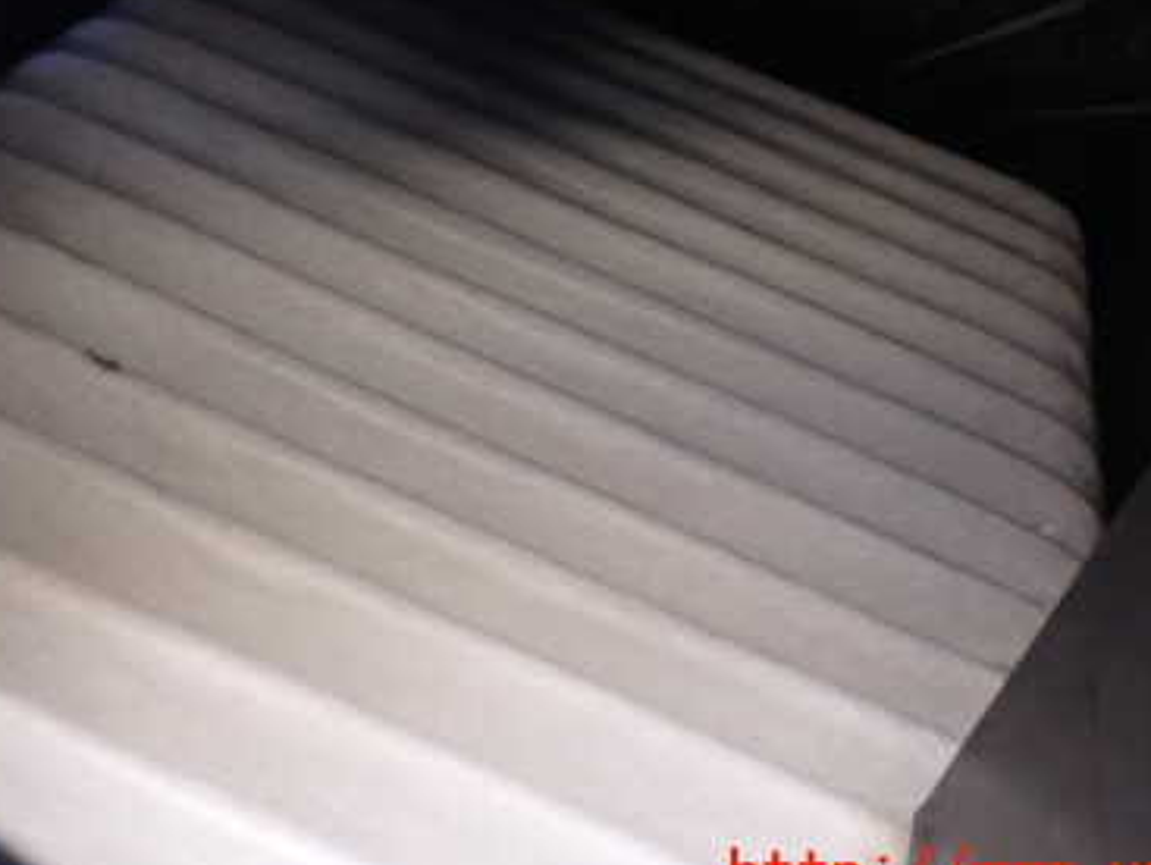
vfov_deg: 29.3
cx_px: 496
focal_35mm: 49
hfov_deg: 38.8
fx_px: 1631
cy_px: 213
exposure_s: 1/10
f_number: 2.3
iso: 800
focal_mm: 5.4
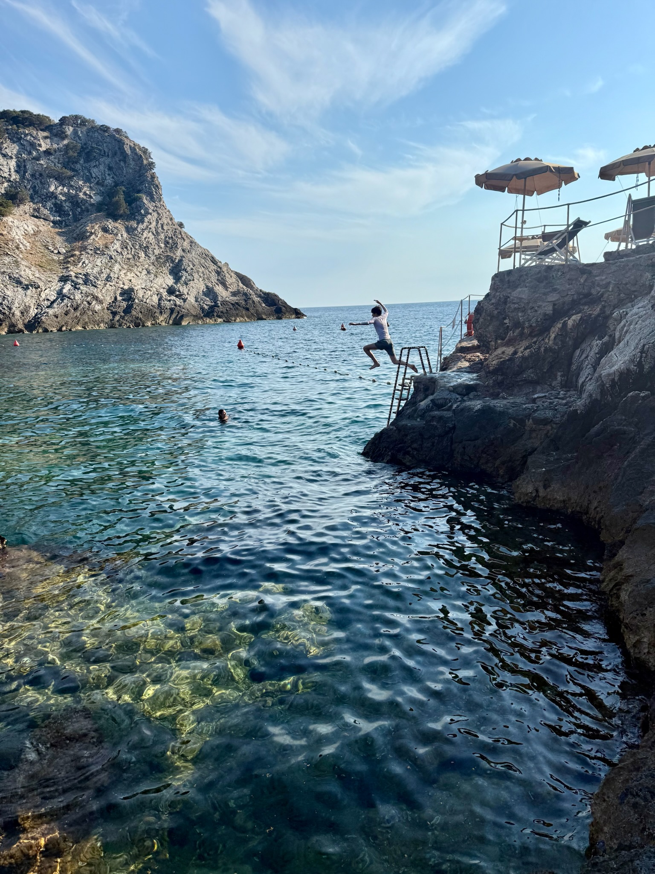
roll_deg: +2.3
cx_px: 328
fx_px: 606
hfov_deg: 56.8
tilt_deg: -12.3
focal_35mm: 24
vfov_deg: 71.6
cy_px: 437
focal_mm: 6.76
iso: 80
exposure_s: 1/6711
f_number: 1.78
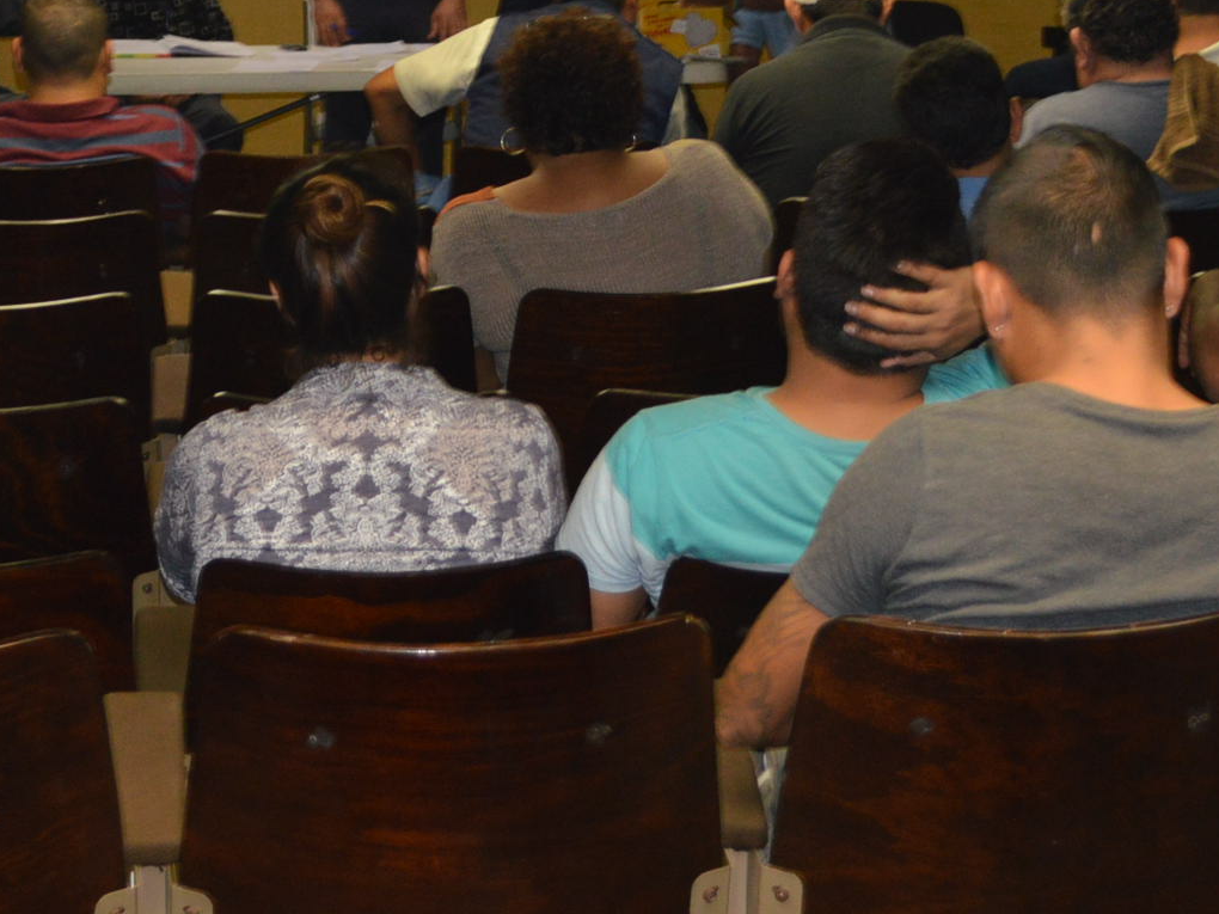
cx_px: 547
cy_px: -61
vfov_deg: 12.3
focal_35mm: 119
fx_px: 4191
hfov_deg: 16.5
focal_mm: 28
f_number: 4.5
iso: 560
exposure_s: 1/60
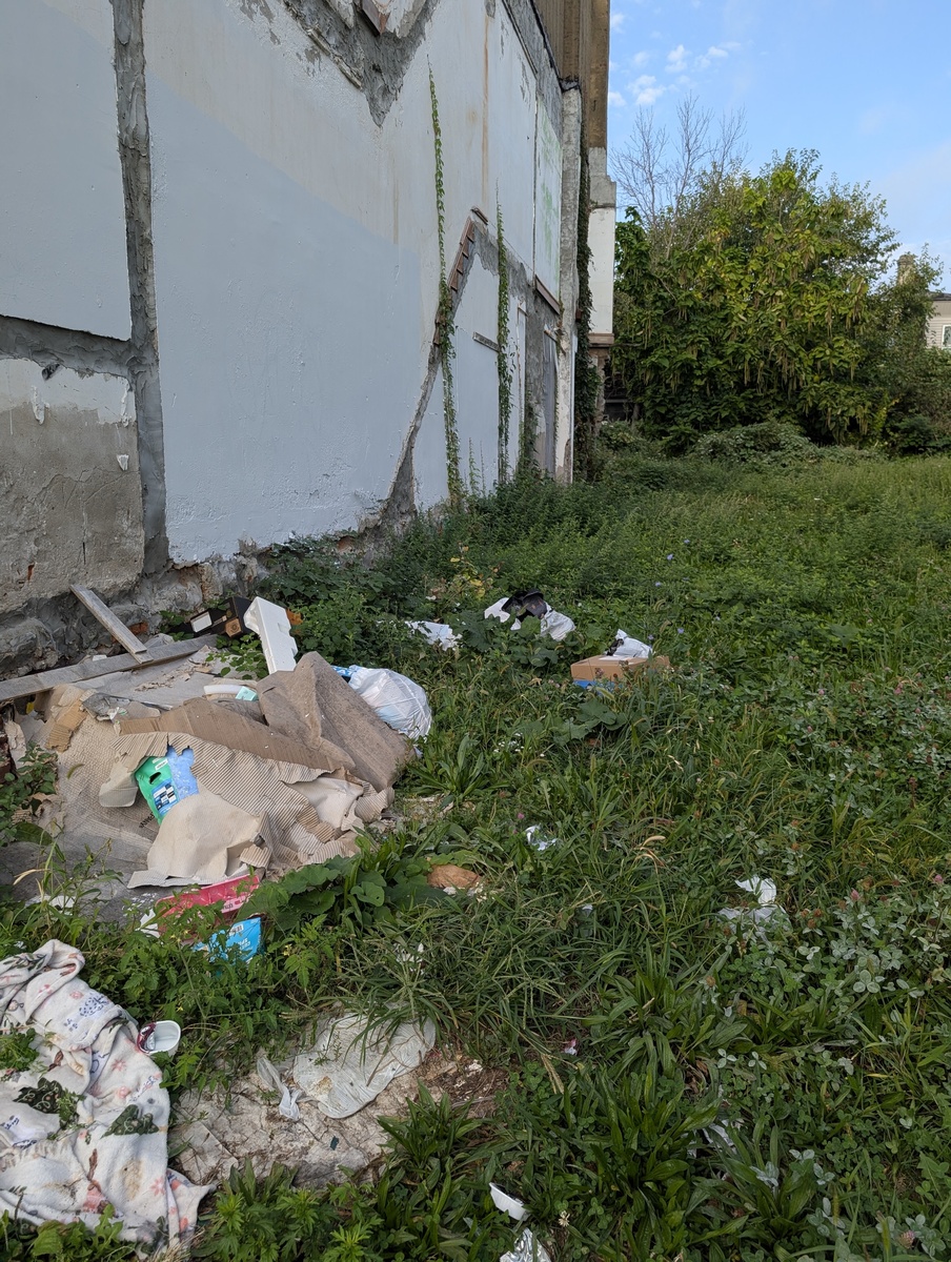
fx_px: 877
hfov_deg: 57.0
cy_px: 631
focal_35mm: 24
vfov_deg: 71.5
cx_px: 476
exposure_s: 1/451
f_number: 1.68
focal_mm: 6.9
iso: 22
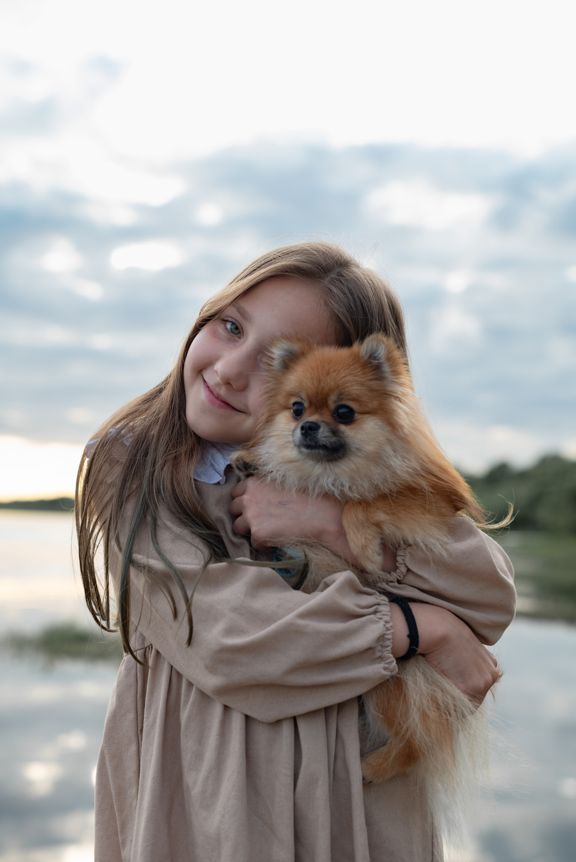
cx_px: 288
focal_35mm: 50
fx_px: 1199
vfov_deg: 39.6
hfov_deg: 27.0
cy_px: 431
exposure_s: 1/400
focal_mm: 50
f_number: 3.5
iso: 160
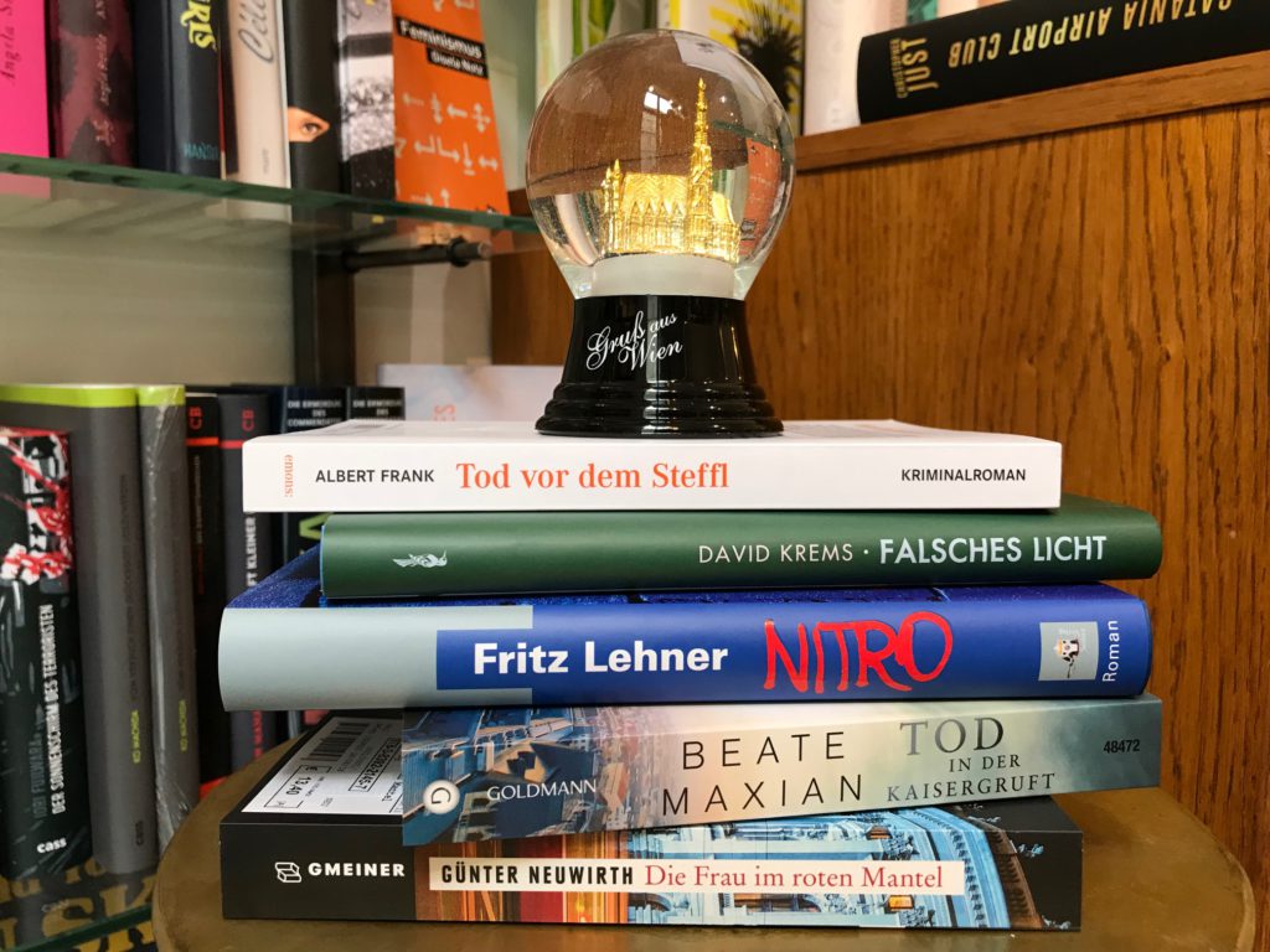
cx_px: 635
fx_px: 1027
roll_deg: -0.4
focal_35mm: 28
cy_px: 476
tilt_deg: -4.6
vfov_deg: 49.7
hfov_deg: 63.4
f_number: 1.8
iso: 32
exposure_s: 1/33
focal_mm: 3.99
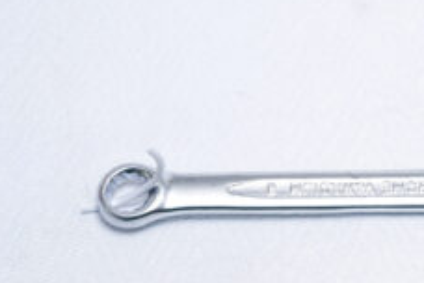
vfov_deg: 10.4
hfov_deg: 15.4
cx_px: 379
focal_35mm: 132
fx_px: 1555
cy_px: 152
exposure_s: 1/160
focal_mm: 70
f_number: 10
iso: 3200
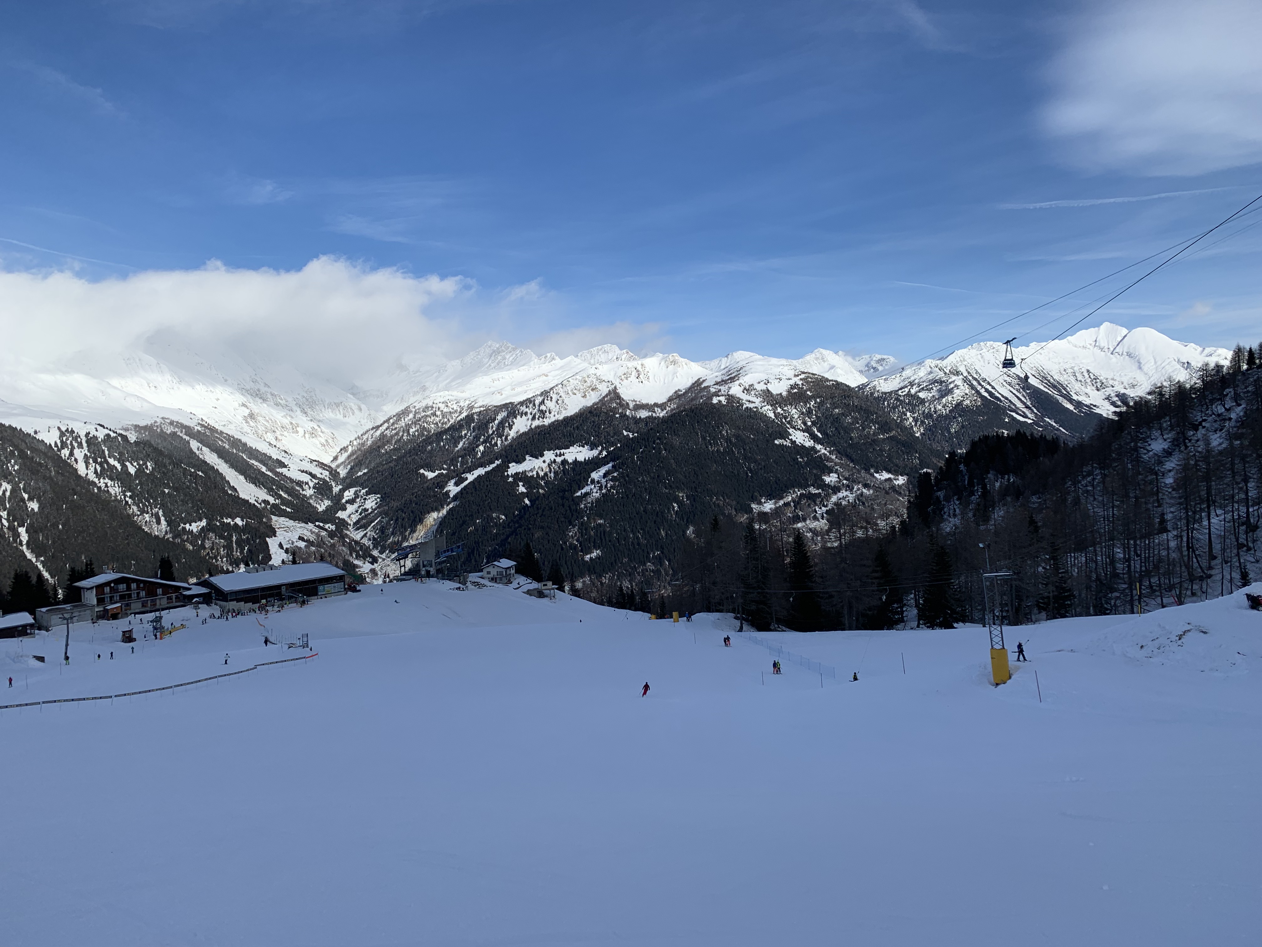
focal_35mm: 26
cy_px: 474
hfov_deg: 67.3
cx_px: 631
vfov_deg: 53.1
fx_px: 948
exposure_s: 1/3401
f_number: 1.8
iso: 25
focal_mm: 4.25
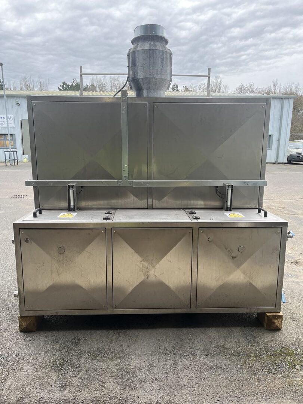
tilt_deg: -11.9
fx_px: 303
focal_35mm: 26
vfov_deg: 67.3
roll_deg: +0.6
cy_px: 202
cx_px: 152
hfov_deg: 53.1
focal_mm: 5.1
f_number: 1.6
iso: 64
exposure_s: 1/166
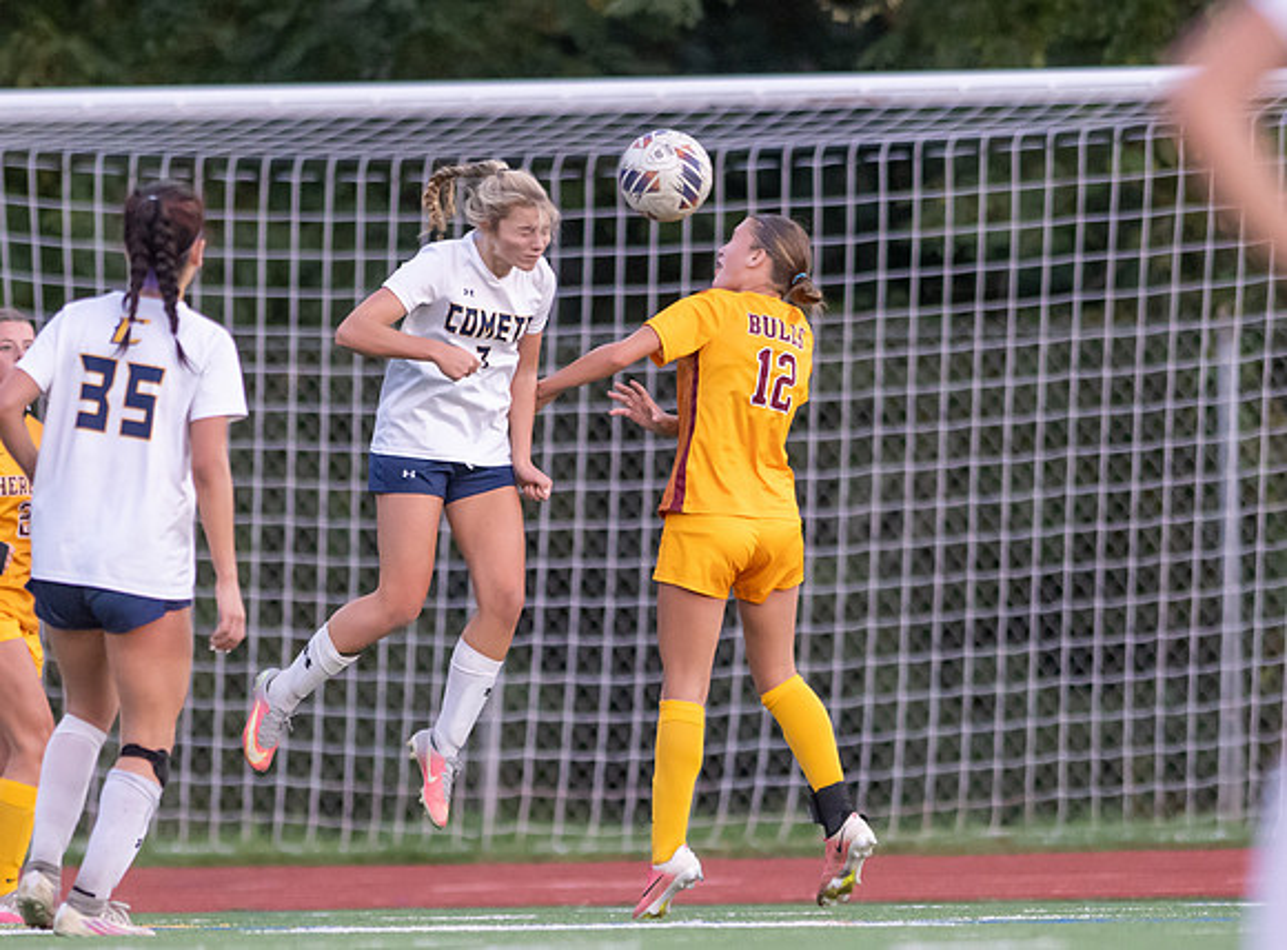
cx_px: 787
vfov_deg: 2.0
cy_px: 593
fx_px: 26989
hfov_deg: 2.7
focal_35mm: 730
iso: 2800
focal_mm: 300
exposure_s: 1/1600
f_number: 2.8
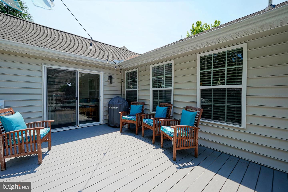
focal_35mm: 15
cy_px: 96
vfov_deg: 77.3
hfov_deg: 100.4
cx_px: 144
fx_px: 120
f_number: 6.3
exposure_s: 1/125
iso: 100
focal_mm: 10
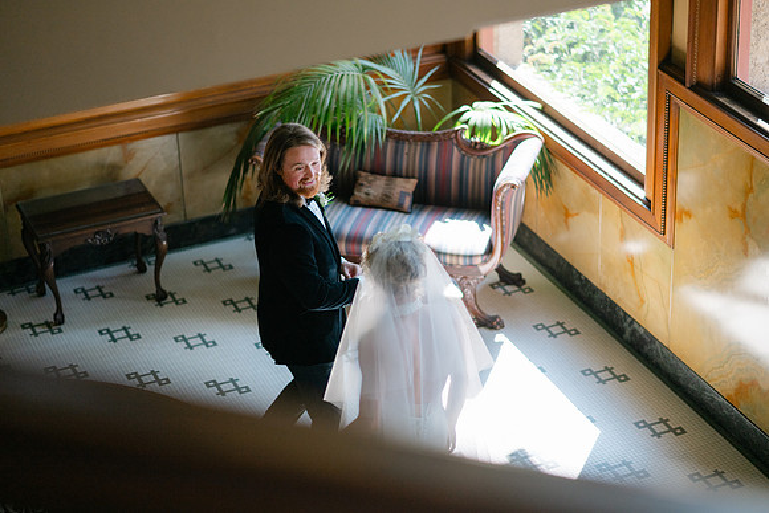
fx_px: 1816
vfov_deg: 16.1
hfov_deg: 23.9
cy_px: 256
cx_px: 384
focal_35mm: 85
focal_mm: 85
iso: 400
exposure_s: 1/1000
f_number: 1.8
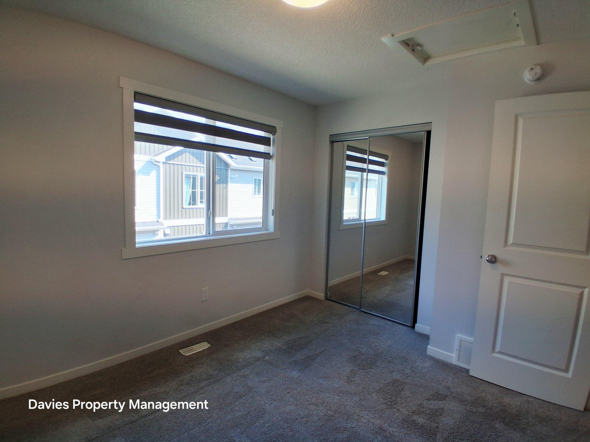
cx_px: 295
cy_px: 221
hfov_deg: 91.0
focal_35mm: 17
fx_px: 290
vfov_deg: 74.7
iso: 50
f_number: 2.2
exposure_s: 1/165
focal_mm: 1.4
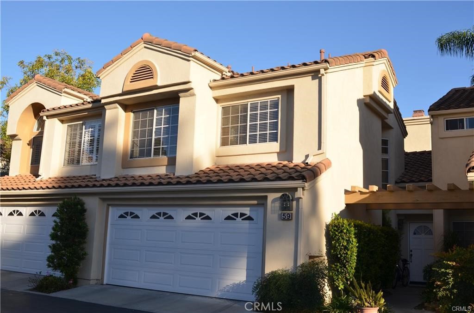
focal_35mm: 36
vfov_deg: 36.7
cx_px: 237
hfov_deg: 53.3
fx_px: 473
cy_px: 156
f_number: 6.3
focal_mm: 24
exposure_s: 1/250
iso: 100
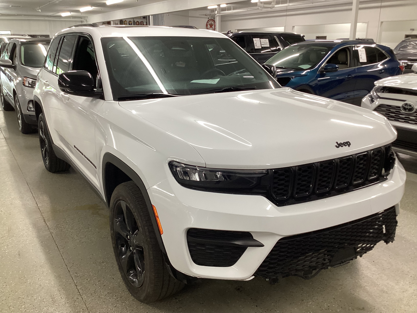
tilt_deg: -17.8
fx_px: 373
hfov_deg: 58.4
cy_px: 156
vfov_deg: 45.4
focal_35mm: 31
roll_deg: -0.5
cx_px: 208
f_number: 2.4
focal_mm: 3.3
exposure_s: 1/50
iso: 125
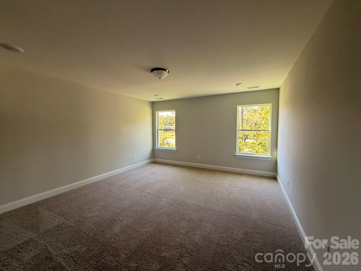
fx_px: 146
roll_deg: +0.8
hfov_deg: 102.1
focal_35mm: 14
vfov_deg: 85.7
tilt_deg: -3.2
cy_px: 136
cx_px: 180
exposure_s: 1/121
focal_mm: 2.22
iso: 200
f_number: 2.2
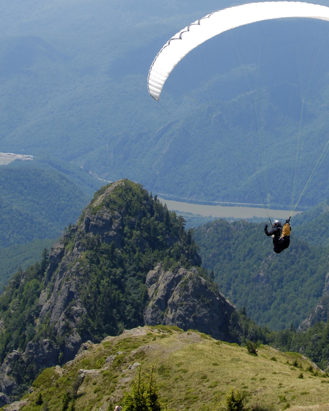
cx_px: 268
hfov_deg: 17.5
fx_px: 1059
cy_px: 10
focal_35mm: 87
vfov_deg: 21.3
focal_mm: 29
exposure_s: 1/200
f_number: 9
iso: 125
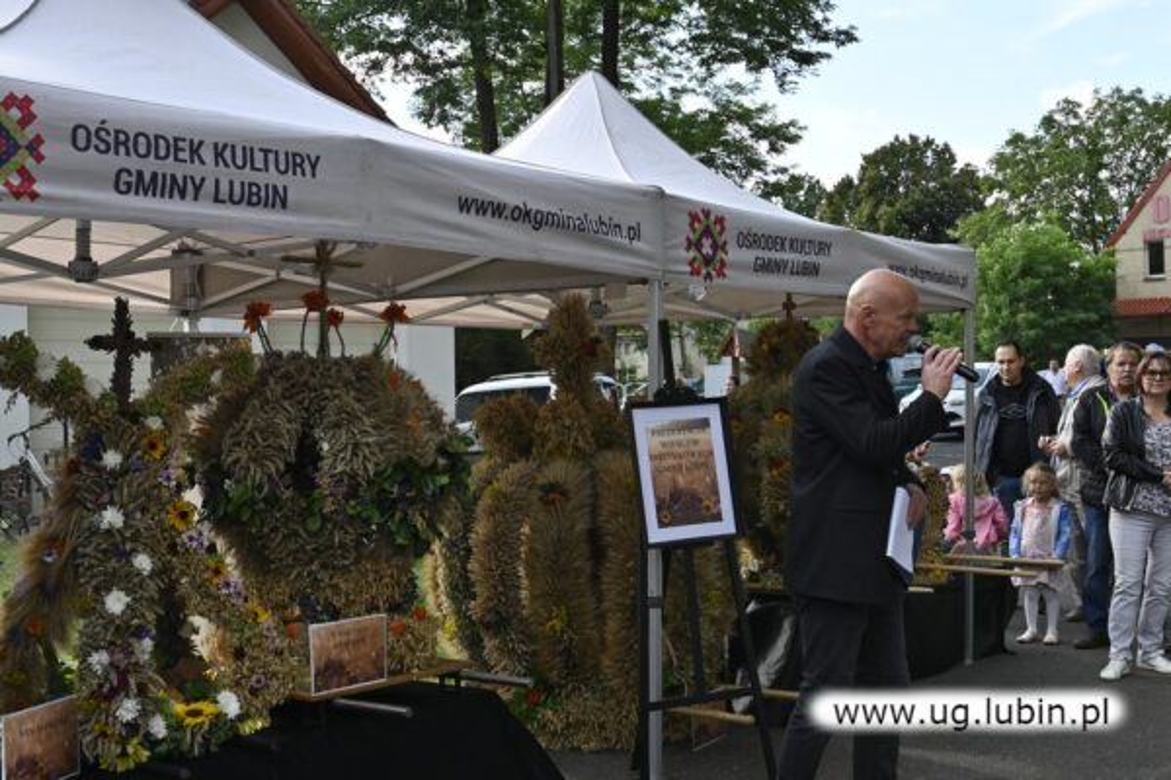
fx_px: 1366
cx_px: 586
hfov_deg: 46.4
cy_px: 390
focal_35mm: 42
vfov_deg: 31.9
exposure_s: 1/250
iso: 125
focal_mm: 28
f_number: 5.6
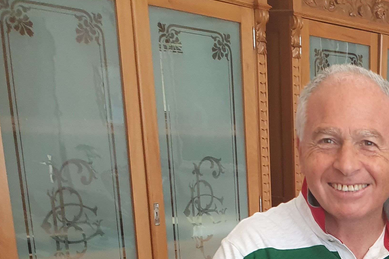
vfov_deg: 18.7
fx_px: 724
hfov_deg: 26.8
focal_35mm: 67
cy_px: 347
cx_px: 462
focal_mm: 4.32
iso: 160
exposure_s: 1/50
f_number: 2.4
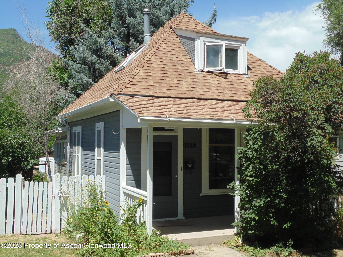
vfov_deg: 35.1
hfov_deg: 45.8
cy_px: 128
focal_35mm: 41
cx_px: 172
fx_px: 406
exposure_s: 1/640
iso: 80
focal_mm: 7.4
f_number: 3.6
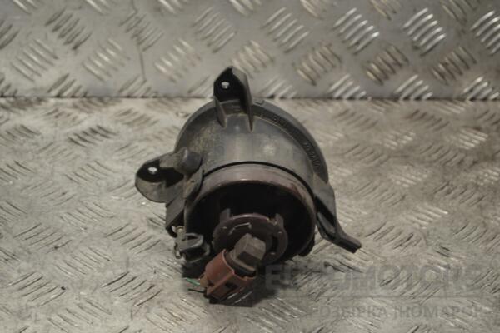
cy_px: 166
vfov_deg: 16.6
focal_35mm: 82
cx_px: 250
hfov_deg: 24.6
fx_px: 1146
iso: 250
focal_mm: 55
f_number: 5.6
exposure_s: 1/30
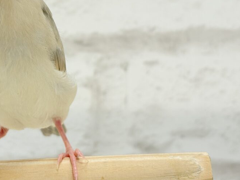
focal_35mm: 94
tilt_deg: -2.4
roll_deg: +2.2
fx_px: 652
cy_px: 21
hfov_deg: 20.7
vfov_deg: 15.6
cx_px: 65
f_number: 1.6
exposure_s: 1/50
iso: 25
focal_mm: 5.96
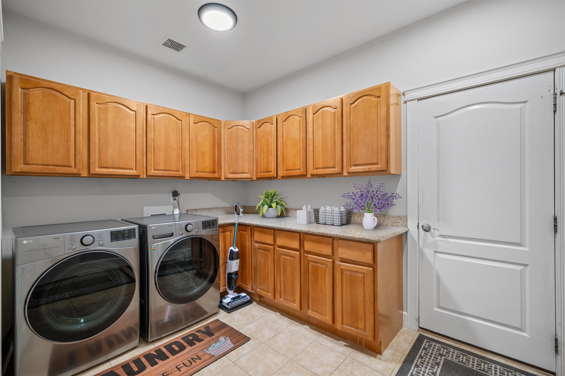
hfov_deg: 96.7
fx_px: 251
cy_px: 188
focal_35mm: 16
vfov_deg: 73.7
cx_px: 282
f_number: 8
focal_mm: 16
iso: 100
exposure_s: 4
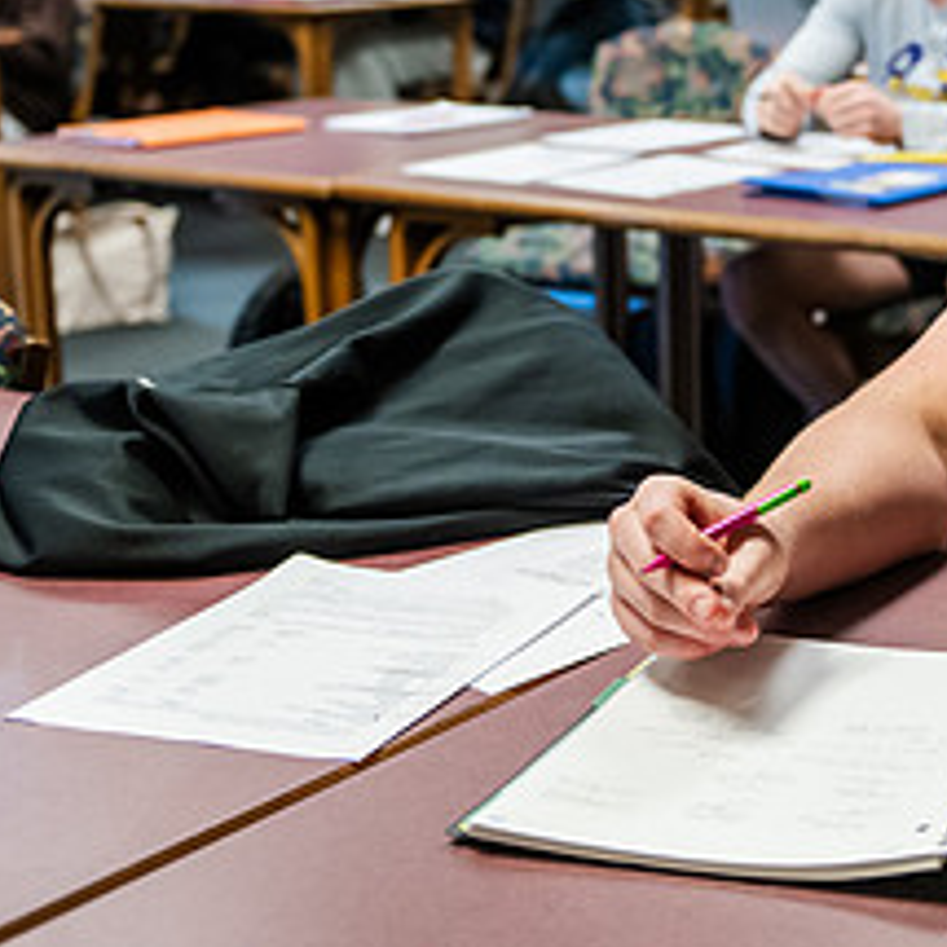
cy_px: 174
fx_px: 2414
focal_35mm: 78
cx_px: 982
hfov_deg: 21.3
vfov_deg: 21.9
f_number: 2.8
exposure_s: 1/200
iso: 2000
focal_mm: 34
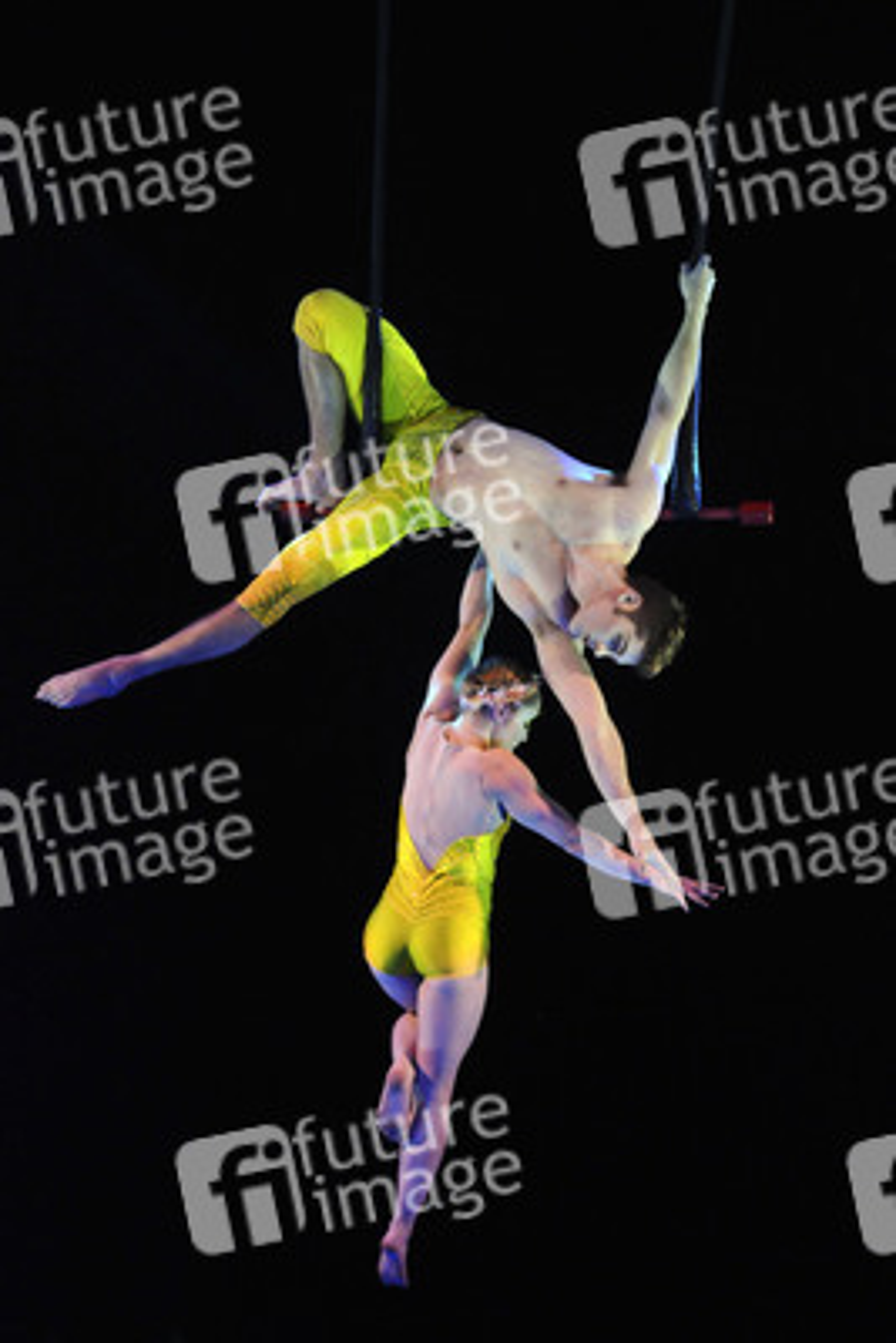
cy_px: 672
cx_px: 448
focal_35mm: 195
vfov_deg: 10.5
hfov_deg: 7.0
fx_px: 7273
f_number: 2.8
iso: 2000
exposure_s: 1/200
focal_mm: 130
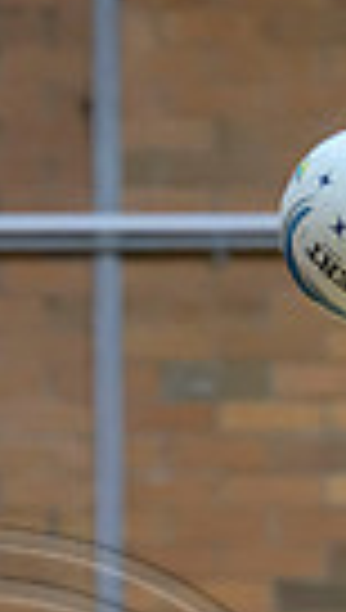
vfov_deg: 3.5
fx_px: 10095
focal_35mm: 622
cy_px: 976
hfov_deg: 2.0
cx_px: 202
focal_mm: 120
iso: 5000
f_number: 2.8
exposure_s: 1/1000
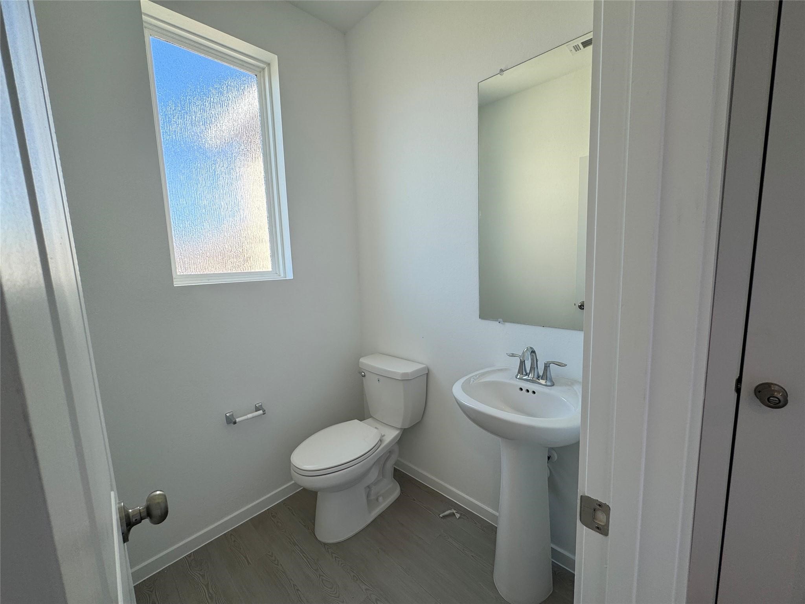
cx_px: 402
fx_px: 326
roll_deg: +1.9
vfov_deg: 85.7
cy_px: 302
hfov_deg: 102.1
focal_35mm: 14
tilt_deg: -7.7
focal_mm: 2.22
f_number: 2.2
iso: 50
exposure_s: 1/120
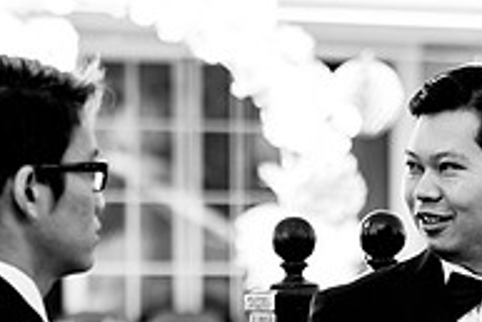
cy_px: 400
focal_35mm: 303
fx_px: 4060
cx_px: 299
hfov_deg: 6.8
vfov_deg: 4.5
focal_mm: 56
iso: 250
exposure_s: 1/1250
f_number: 2
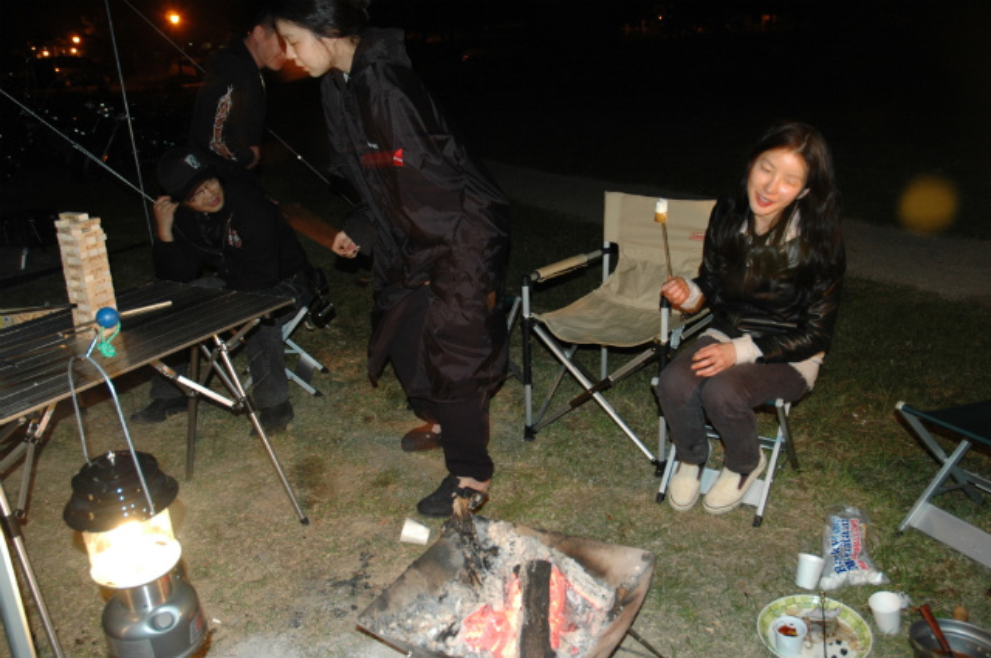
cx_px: 496
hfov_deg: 57.3
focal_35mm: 33
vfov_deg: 39.9
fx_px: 907
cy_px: 329
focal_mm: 22
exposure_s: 1/5
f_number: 3.8
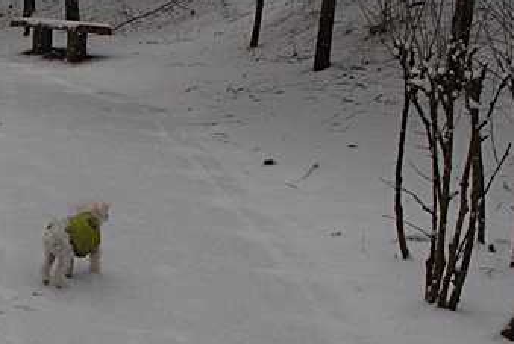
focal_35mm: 92
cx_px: 67
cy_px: 292
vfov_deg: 14.8
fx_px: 1315
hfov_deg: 21.7
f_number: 6.3
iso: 400
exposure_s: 1/800
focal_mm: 26
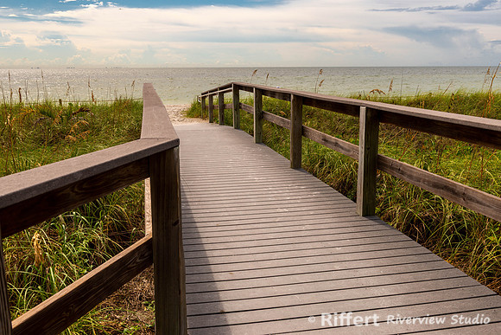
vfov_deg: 37.0
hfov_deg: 53.2
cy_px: 168
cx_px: 250
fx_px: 500
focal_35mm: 36
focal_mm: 35
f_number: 11
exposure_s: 1/200
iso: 100
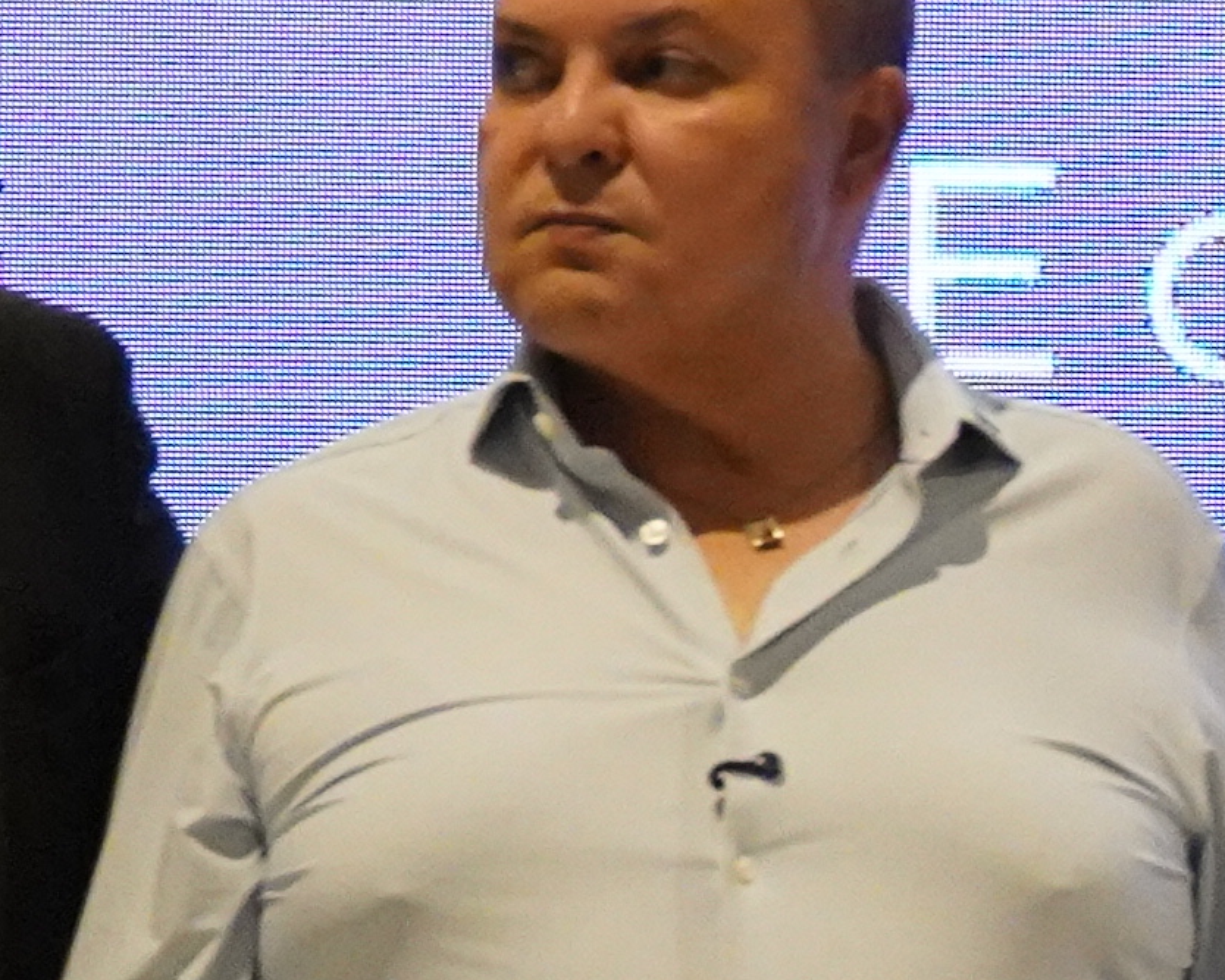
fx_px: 6851
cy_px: 951
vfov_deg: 8.1
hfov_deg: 9.8
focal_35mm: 189
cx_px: 2118
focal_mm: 28
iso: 8000
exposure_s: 1/250
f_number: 2.8
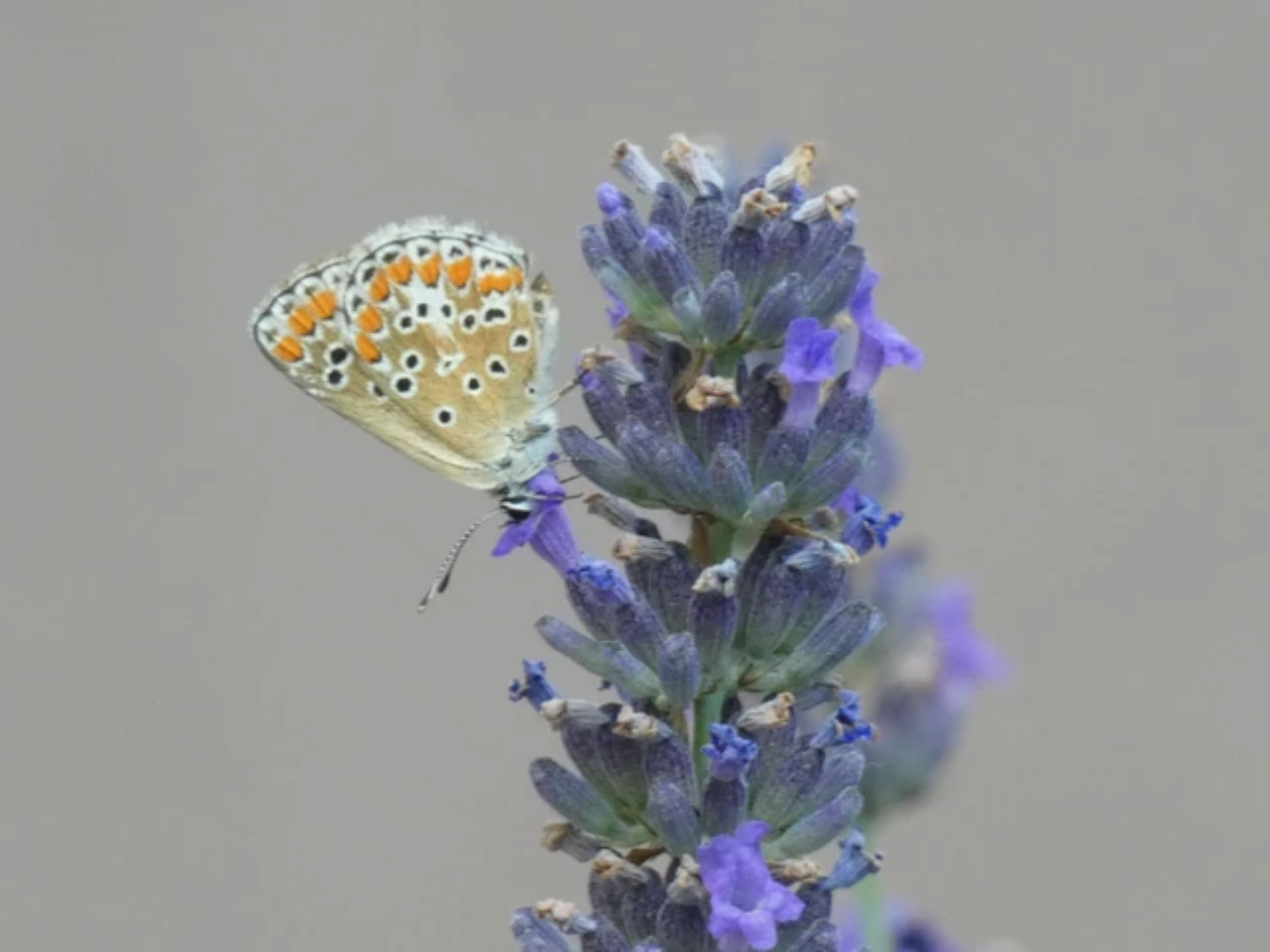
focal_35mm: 400
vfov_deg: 3.7
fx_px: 14675
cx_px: 635
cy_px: 476
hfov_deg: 5.0
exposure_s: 1/80
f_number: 7.1
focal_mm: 71.7
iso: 400
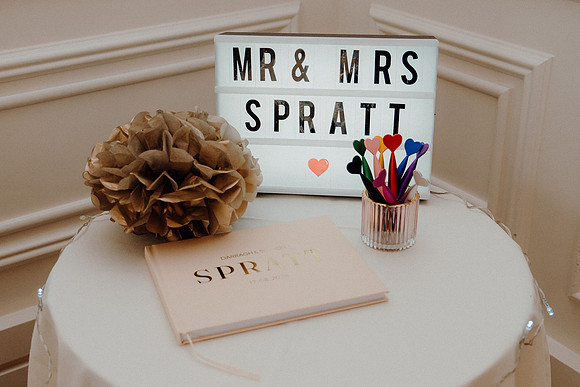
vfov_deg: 27.5
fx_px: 790
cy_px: 194
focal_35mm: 49
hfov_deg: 40.3
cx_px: 290
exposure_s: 1/160
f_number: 3.5
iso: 640
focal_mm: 33
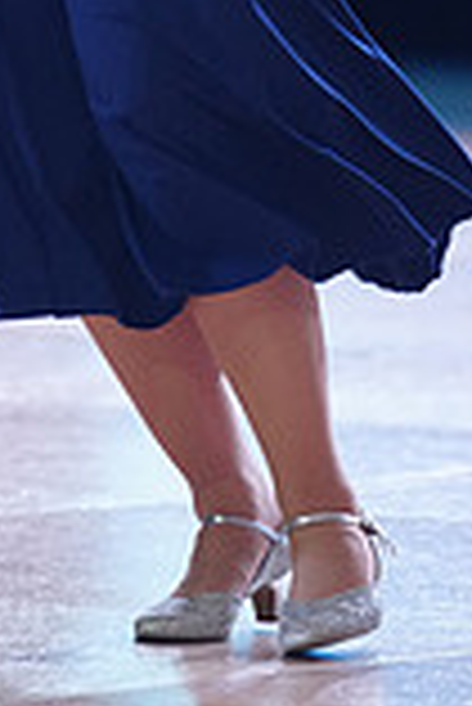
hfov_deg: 2.6
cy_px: -292
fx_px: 10341
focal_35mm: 527
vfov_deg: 3.9
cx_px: -236
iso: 1250
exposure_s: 1/500
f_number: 2.8
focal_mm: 143
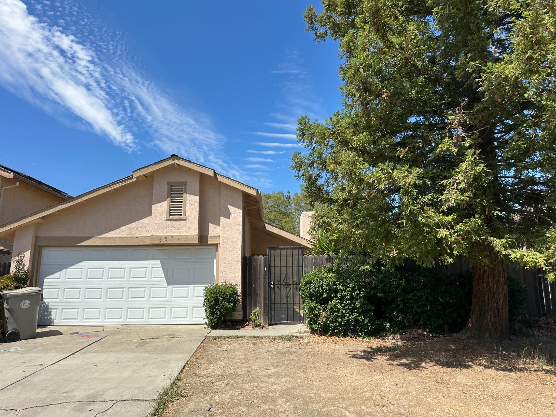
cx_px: 278
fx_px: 385
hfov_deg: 71.6
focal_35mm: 24
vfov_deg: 56.8
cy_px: 208
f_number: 1.78
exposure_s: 1/4762
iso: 80
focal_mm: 6.86
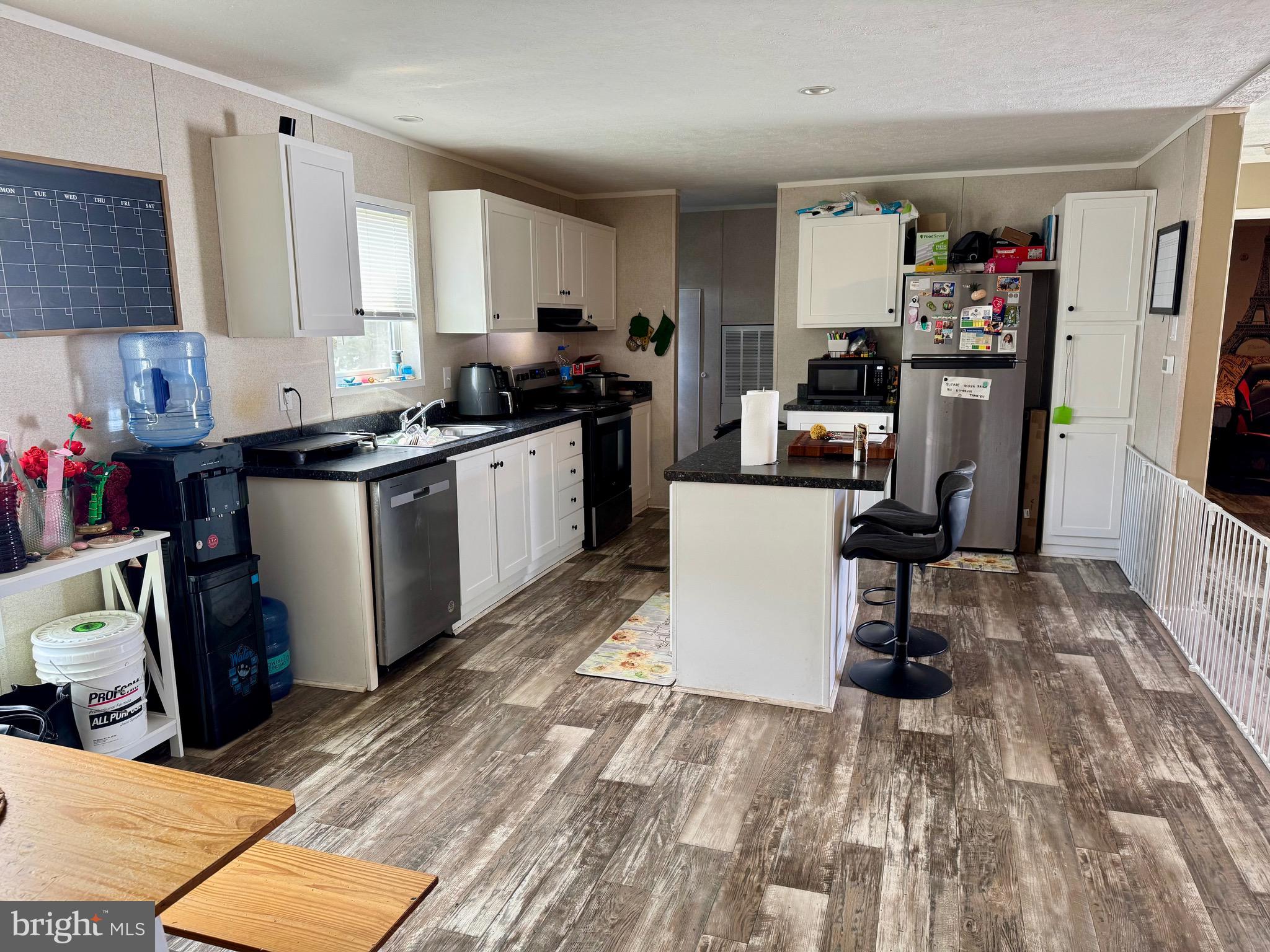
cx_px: 635
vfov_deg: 56.8
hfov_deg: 71.6
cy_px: 476
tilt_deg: -10.5
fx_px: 881
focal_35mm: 24
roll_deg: -0.2
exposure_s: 1/60
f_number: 1.78
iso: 160
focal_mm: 6.76
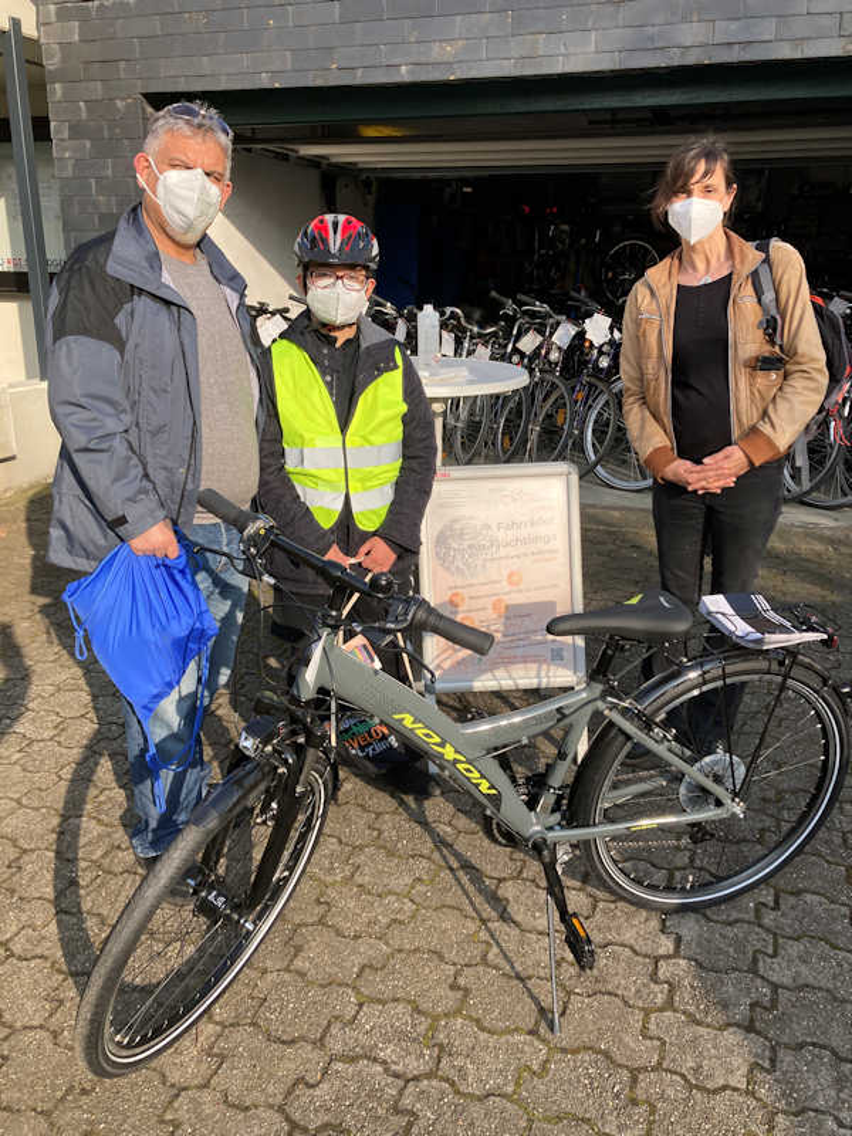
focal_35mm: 28
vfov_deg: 63.4
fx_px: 919
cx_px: 426
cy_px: 568
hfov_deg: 49.7
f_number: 1.8
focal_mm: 3.99
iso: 20
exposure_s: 1/1033
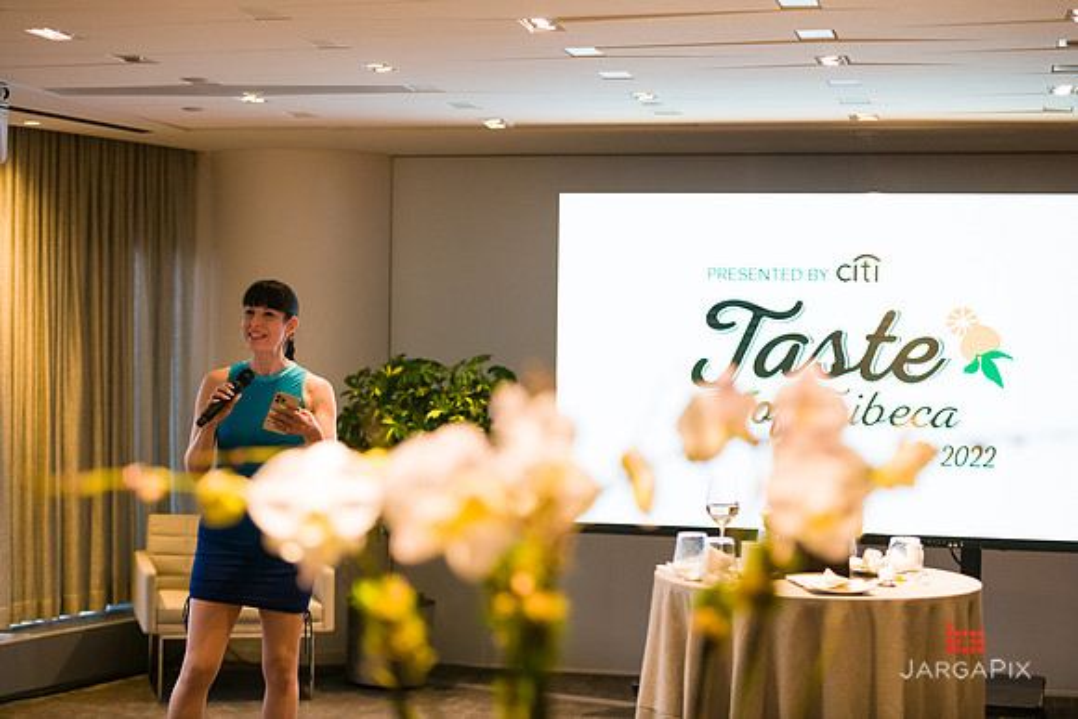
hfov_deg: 28.8
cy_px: 360
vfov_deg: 19.5
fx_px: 2097
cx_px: 539
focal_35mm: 70
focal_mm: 70
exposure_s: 1/320
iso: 1600
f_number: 3.2
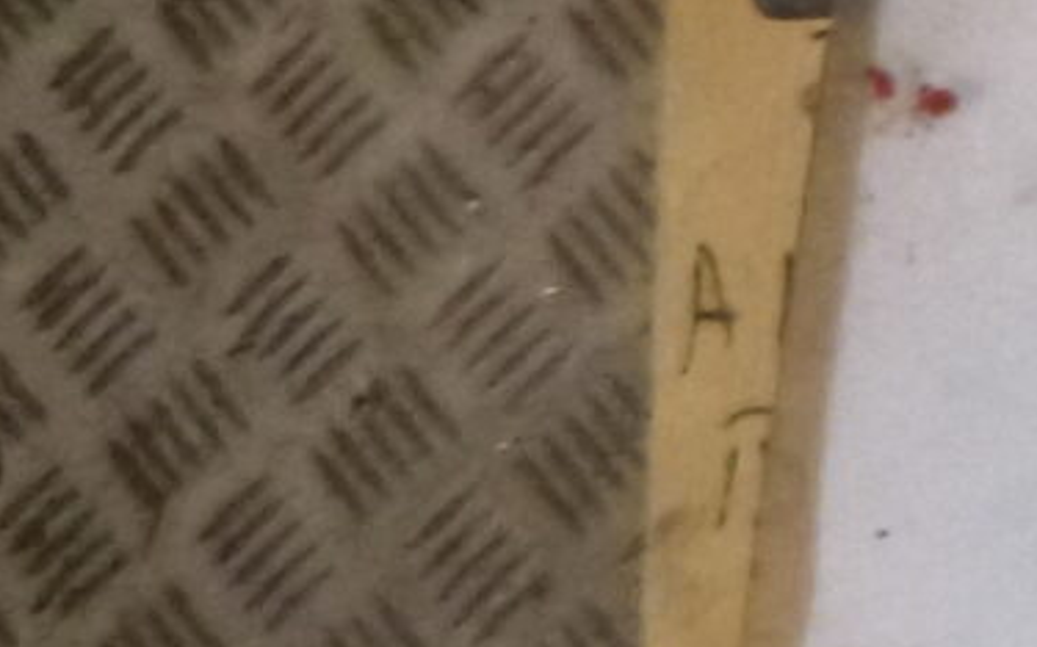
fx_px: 5113
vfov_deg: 7.1
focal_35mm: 181
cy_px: -492
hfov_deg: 10.6
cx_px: 2099
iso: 400
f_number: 3.9
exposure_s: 1/125
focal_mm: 4.5
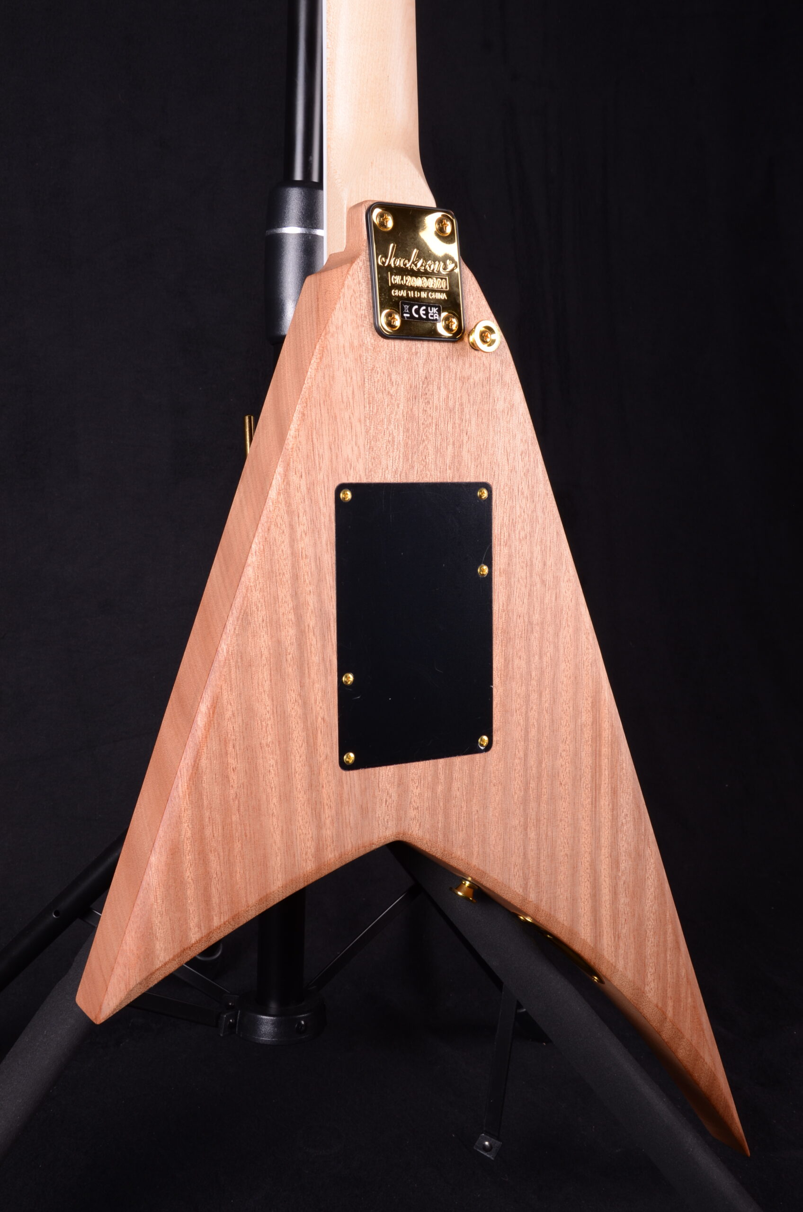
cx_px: 402
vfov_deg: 49.6
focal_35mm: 39
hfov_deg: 34.1
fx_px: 1310
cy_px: 606
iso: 200
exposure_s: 1/200
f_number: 13
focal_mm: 26
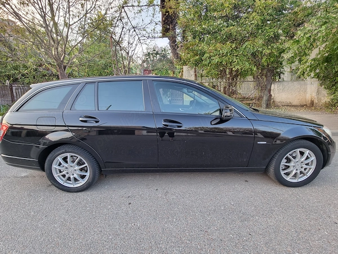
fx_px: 127
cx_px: 169
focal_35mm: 13
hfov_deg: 106.2
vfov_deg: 89.9
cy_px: 127
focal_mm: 2.2
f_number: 2.2
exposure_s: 1/50
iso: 64
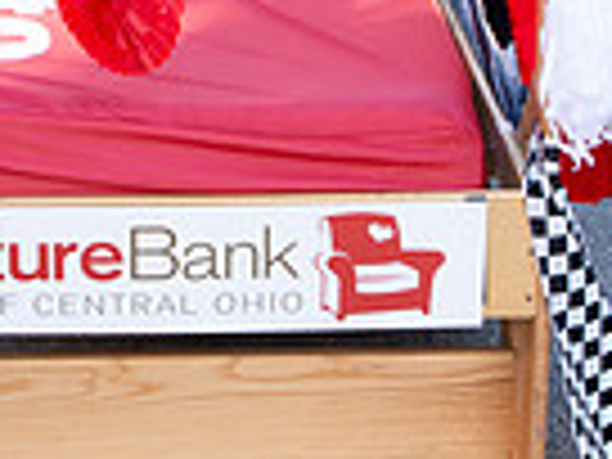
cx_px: 108
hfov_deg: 13.6
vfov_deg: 10.3
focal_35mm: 144
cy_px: 213
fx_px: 2546
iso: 800
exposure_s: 1/200
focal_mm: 26
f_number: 7.1
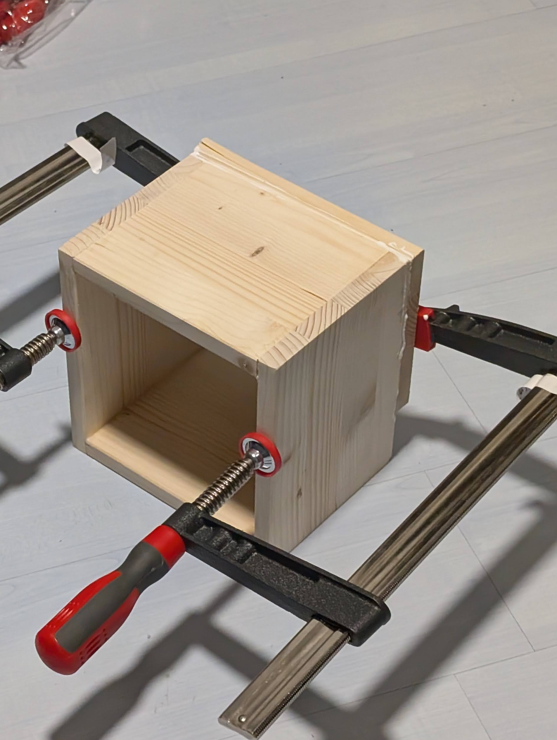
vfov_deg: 24.4
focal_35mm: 80
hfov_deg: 18.4
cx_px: 174
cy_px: 371
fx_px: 1712
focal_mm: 6.9
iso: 1186
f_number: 1.68
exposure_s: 1/236
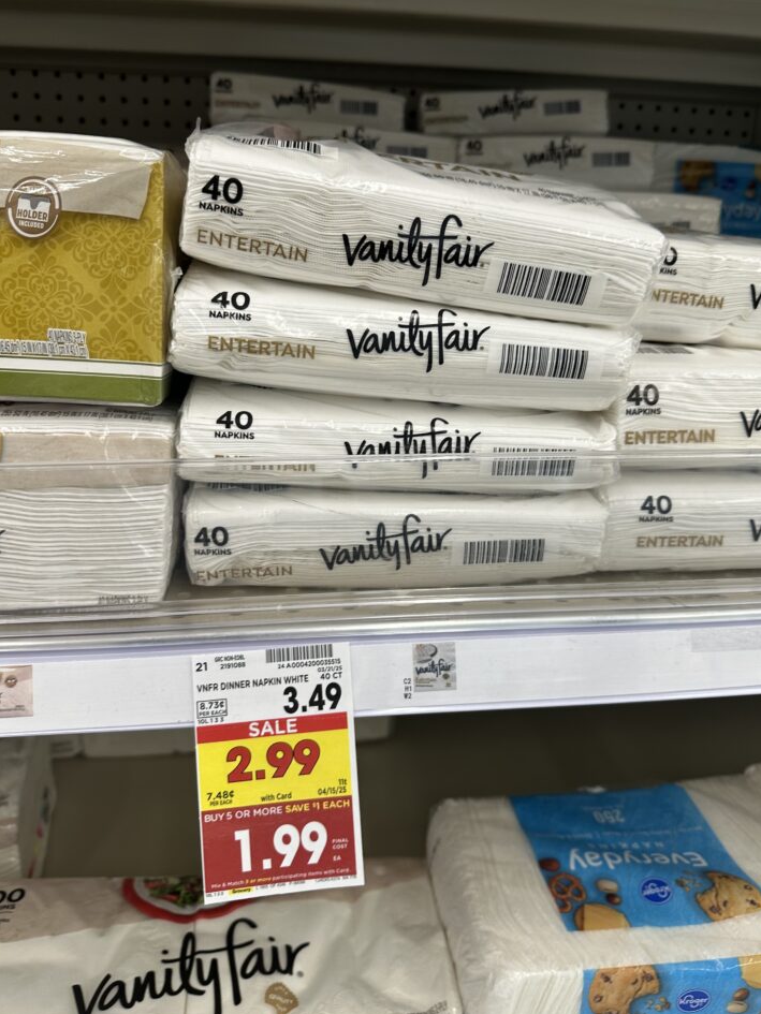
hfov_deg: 53.1
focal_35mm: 26
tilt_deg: -14.3
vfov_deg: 67.2
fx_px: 762
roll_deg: -0.9
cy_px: 480
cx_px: 394
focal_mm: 6.86
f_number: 1.78
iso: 80
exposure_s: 1/61
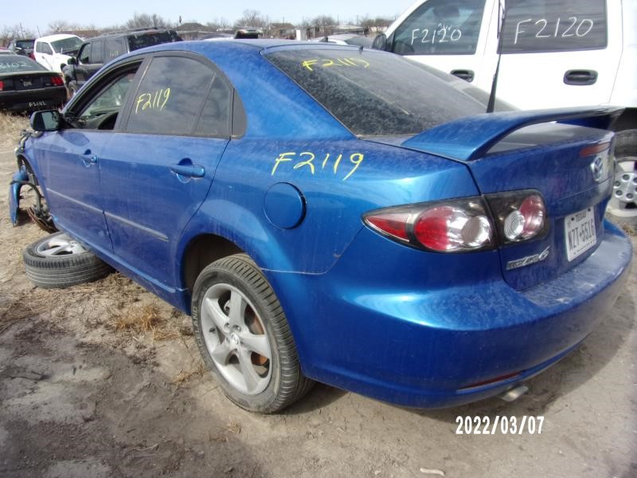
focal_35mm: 24
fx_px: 442
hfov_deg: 71.6
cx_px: 318
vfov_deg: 56.8
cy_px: 239
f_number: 3.3
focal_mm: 4.3
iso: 80
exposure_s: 1/800
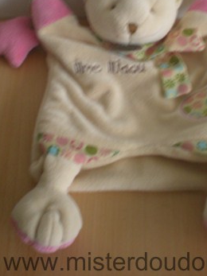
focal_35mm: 57
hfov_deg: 25.6
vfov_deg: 33.2
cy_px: 71
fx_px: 455
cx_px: 122
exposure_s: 1/8
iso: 278
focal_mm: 6.3
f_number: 3.1
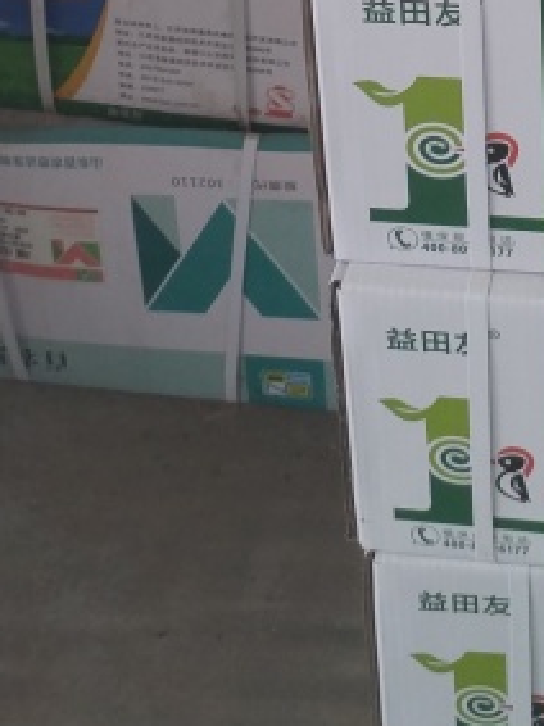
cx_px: 611
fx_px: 2055
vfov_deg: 17.8
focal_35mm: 98
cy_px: -381
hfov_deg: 14.7
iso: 141
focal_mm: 4.75
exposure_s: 1/100
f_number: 1.8
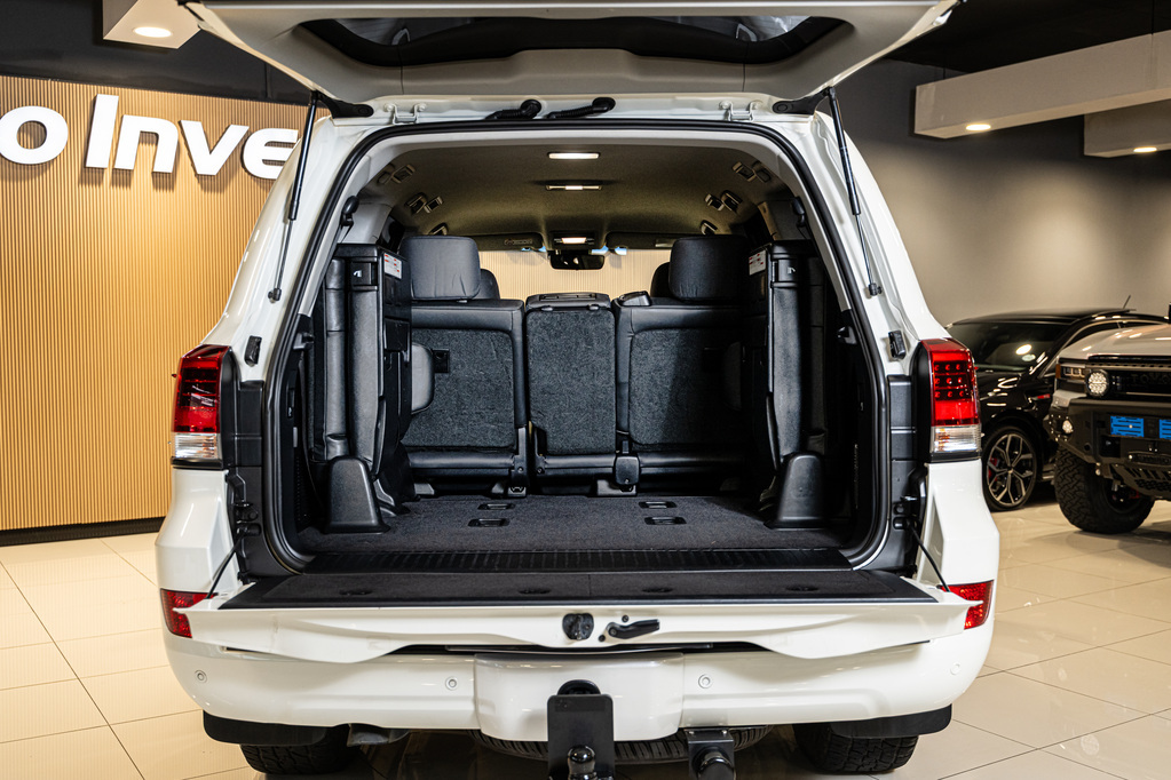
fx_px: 1171
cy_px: 390
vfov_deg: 36.9
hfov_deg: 53.1
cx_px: 586
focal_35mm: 36
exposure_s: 1/125
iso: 500
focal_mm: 36
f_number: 3.5
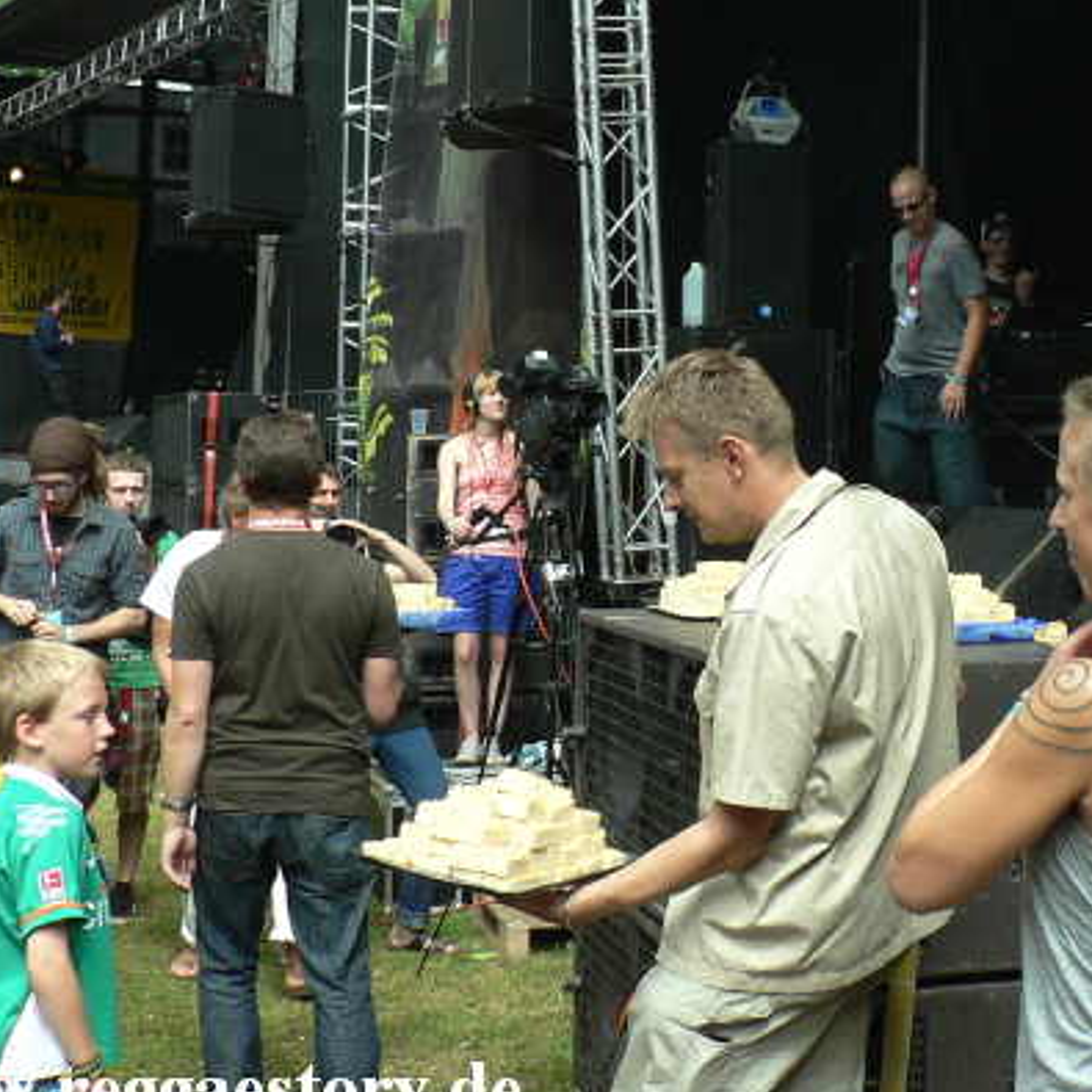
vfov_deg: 36.0
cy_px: 509
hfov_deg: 35.9
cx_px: 669
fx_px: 1677
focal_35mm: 47
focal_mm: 6
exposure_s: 1/125
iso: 64
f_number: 4
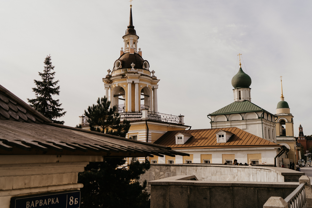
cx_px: 156
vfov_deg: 37.9
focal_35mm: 35
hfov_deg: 54.4
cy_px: 104
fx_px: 303
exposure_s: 1/500
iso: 100
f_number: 4
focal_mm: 35
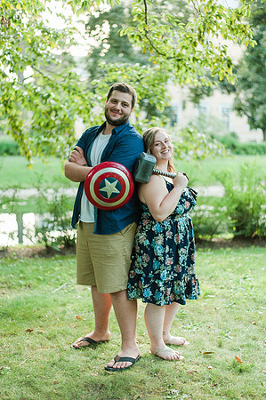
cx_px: 133
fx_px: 555
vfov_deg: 39.6
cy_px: 200
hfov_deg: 26.9
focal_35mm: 50
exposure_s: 1/640
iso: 640
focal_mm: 50
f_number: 1.8
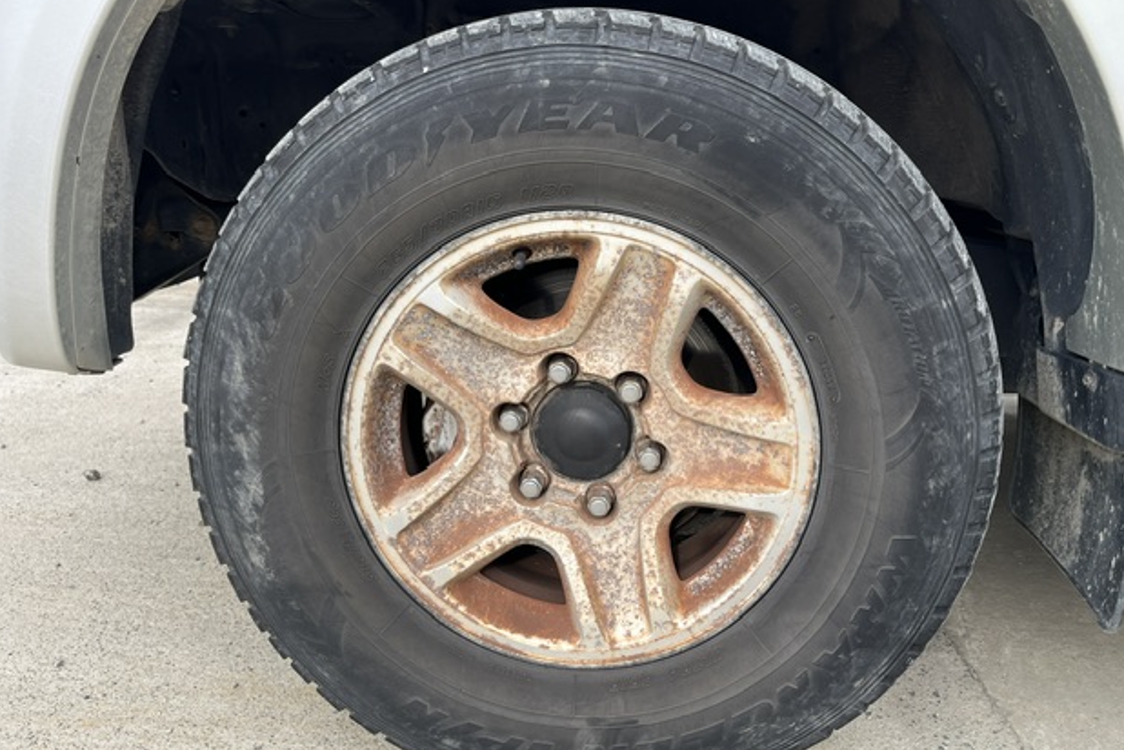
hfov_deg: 65.5
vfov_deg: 46.4
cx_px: 577
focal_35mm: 28
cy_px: 395
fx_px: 874
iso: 50
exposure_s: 1/615
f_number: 1.6
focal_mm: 5.1
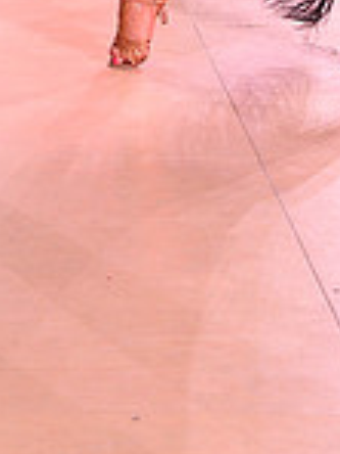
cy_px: -383
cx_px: 35
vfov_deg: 10.7
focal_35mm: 173
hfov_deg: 8.6
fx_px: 2266
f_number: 5
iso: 2500
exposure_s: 1/250
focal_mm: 46
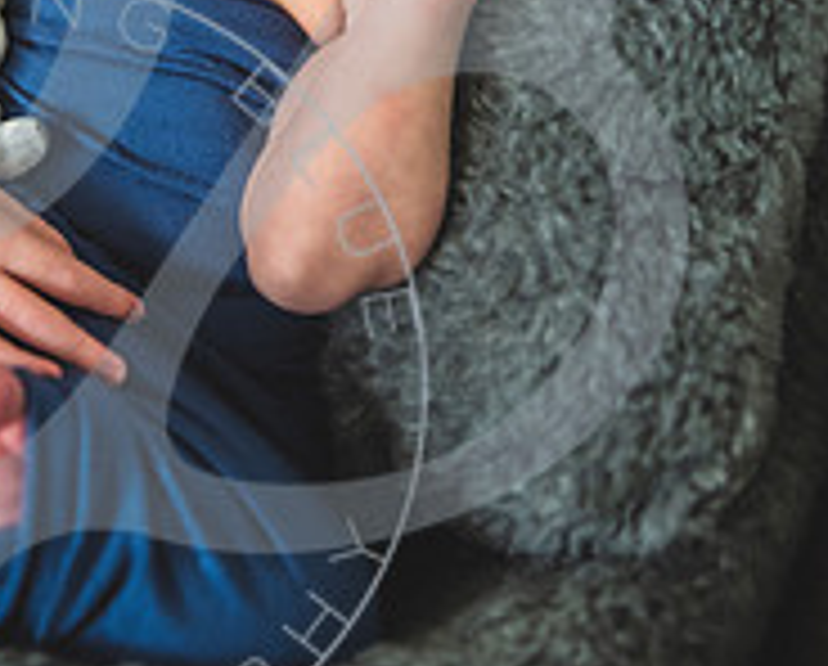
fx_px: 2137
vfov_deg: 17.4
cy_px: 45
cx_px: 212
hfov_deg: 21.7
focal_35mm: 87
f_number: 2.8
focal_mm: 38
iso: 1000
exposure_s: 1/80
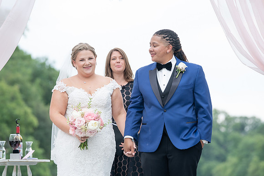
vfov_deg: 8.0
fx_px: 1262
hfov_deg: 11.9
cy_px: 91
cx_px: 147
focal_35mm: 172
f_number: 4
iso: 160
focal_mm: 151
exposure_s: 1/200
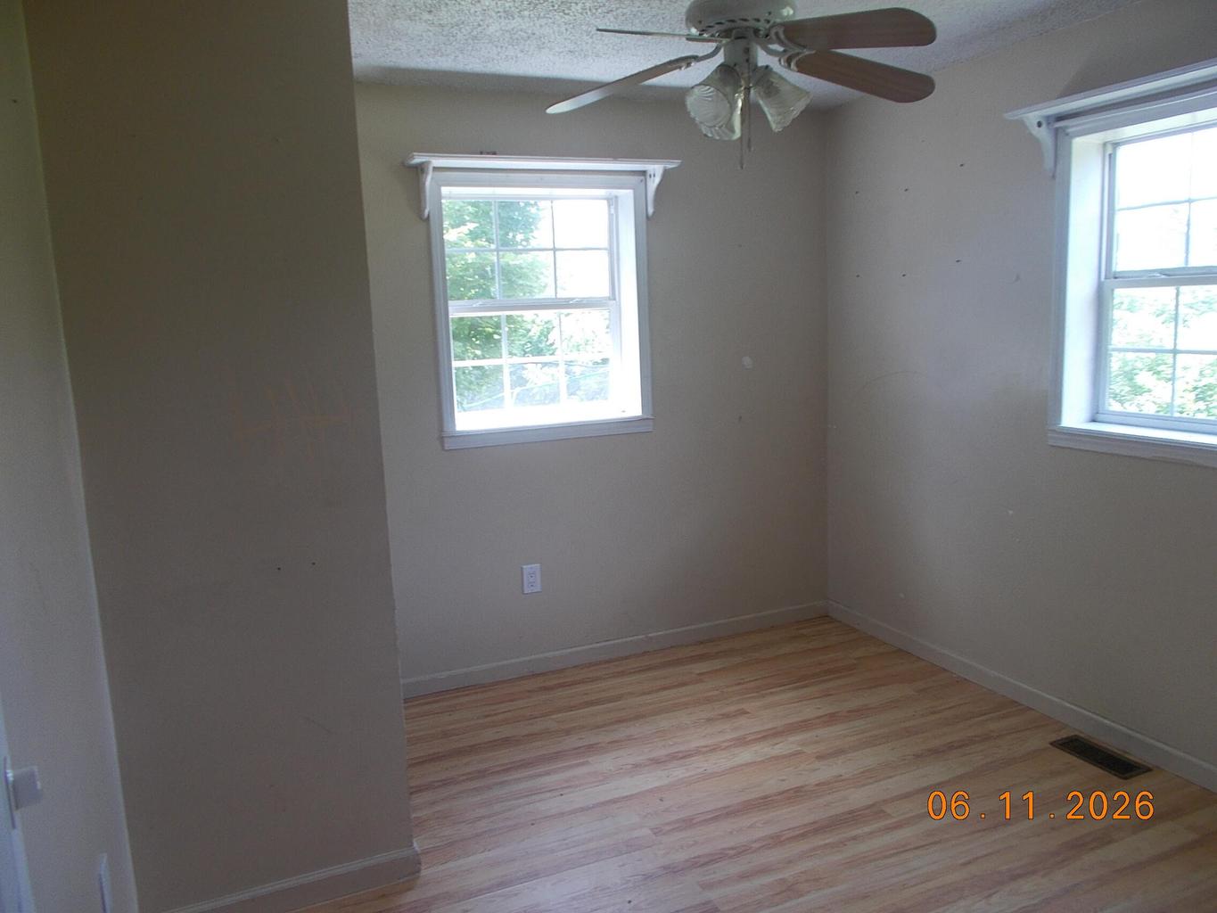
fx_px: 914
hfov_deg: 67.3
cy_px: 456
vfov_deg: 53.1
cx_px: 608
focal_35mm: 26
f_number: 3.2
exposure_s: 1/30
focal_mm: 4.6
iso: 80
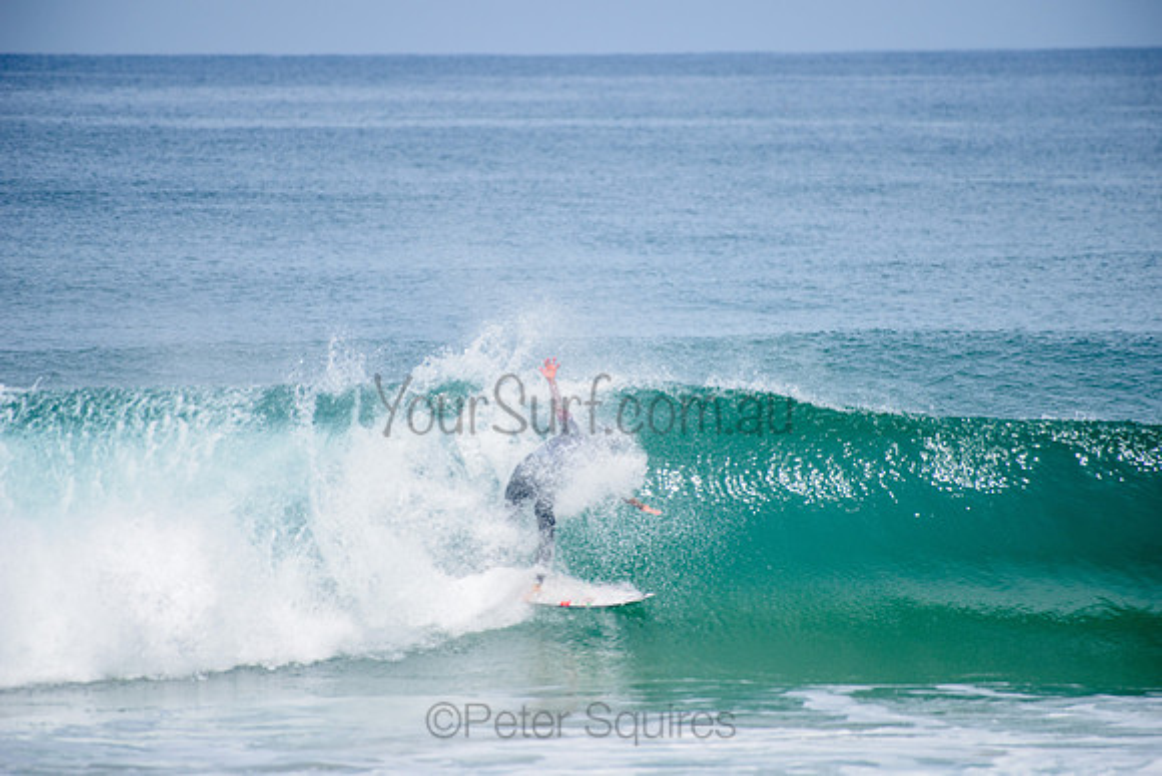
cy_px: 388
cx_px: 581
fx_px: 16142
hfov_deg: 4.1
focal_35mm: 500
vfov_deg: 2.8
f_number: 5.6
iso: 250
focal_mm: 500
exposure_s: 1/2000
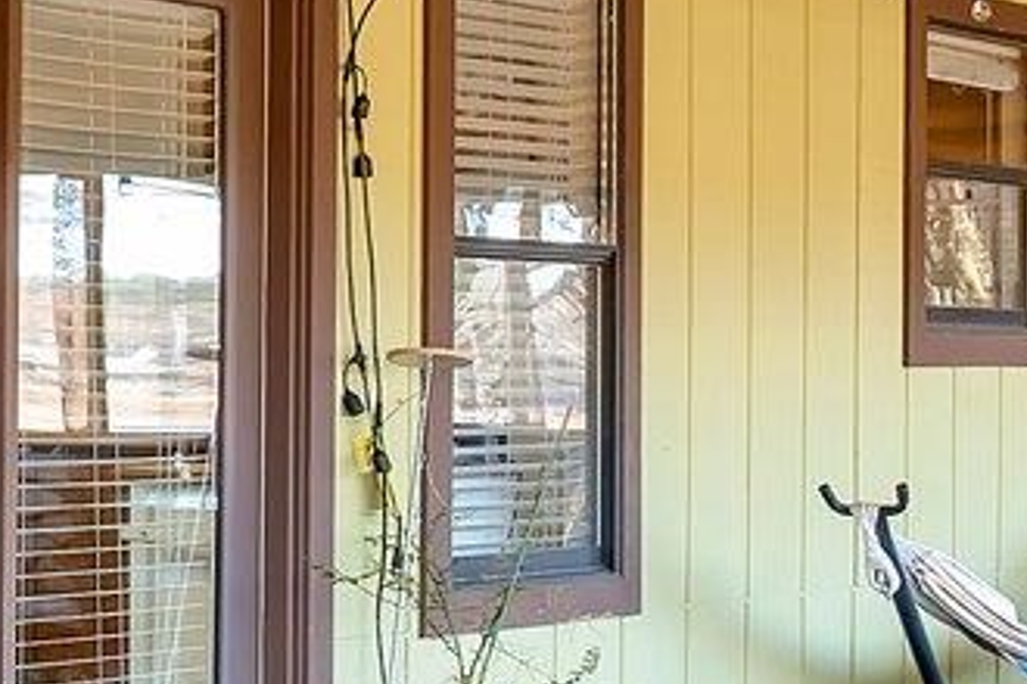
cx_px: -445
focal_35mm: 93
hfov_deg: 19.5
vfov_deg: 14.6
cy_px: 508
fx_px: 2653
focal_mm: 10
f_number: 8
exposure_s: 1/5
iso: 250
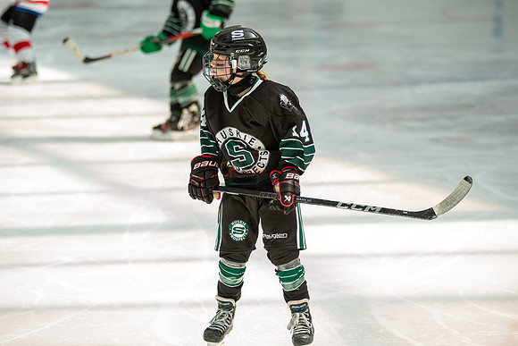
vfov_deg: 7.0
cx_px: 259
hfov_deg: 10.4
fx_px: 2835
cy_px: 173
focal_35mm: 197
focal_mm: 197
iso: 1600
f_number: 3.5
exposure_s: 1/1600
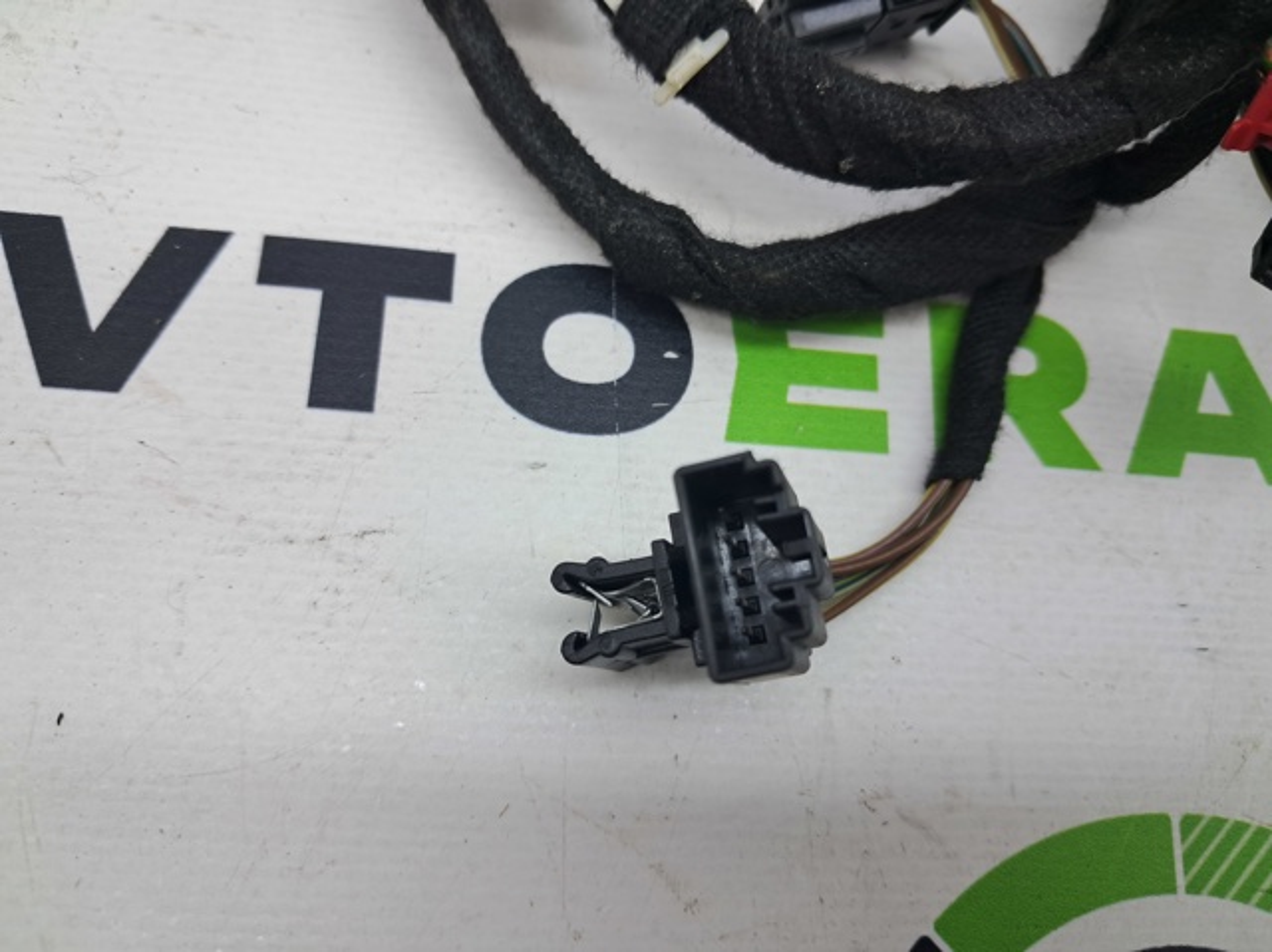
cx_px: 636
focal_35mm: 27
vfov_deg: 51.3
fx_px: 991
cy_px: 476
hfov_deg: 65.4
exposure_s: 1/60
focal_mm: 4
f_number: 1.8
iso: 50
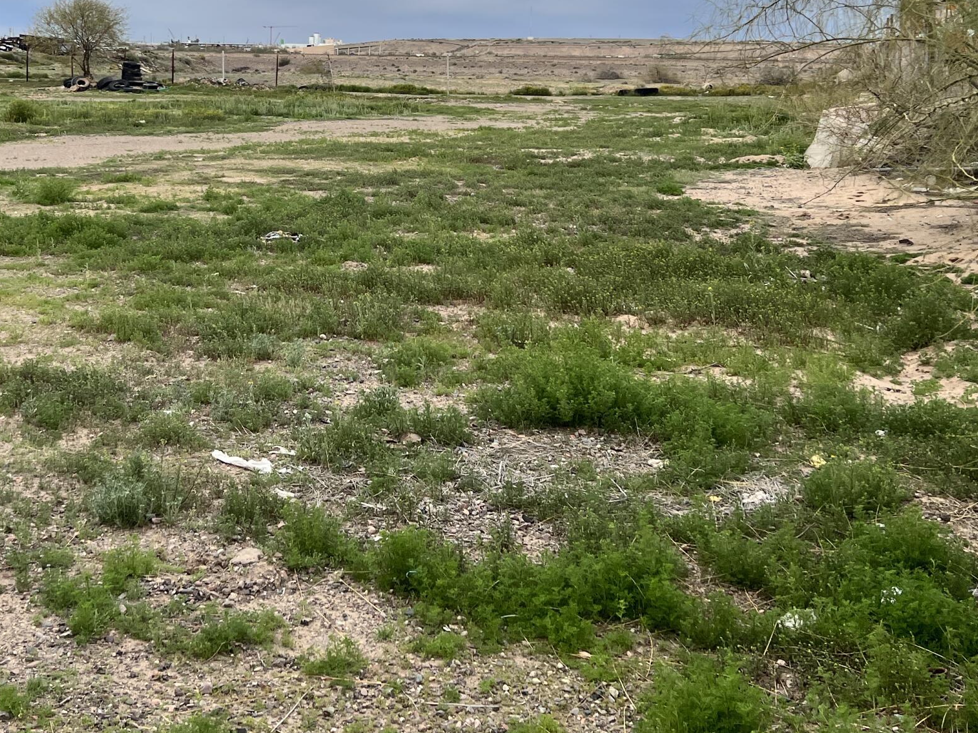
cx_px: 405
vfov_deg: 28.3
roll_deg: -0.5
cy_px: 120
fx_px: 1413
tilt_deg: -4.5
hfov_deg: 38.1
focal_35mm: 50
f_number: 1.5
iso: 50
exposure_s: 1/4831
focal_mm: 5.7
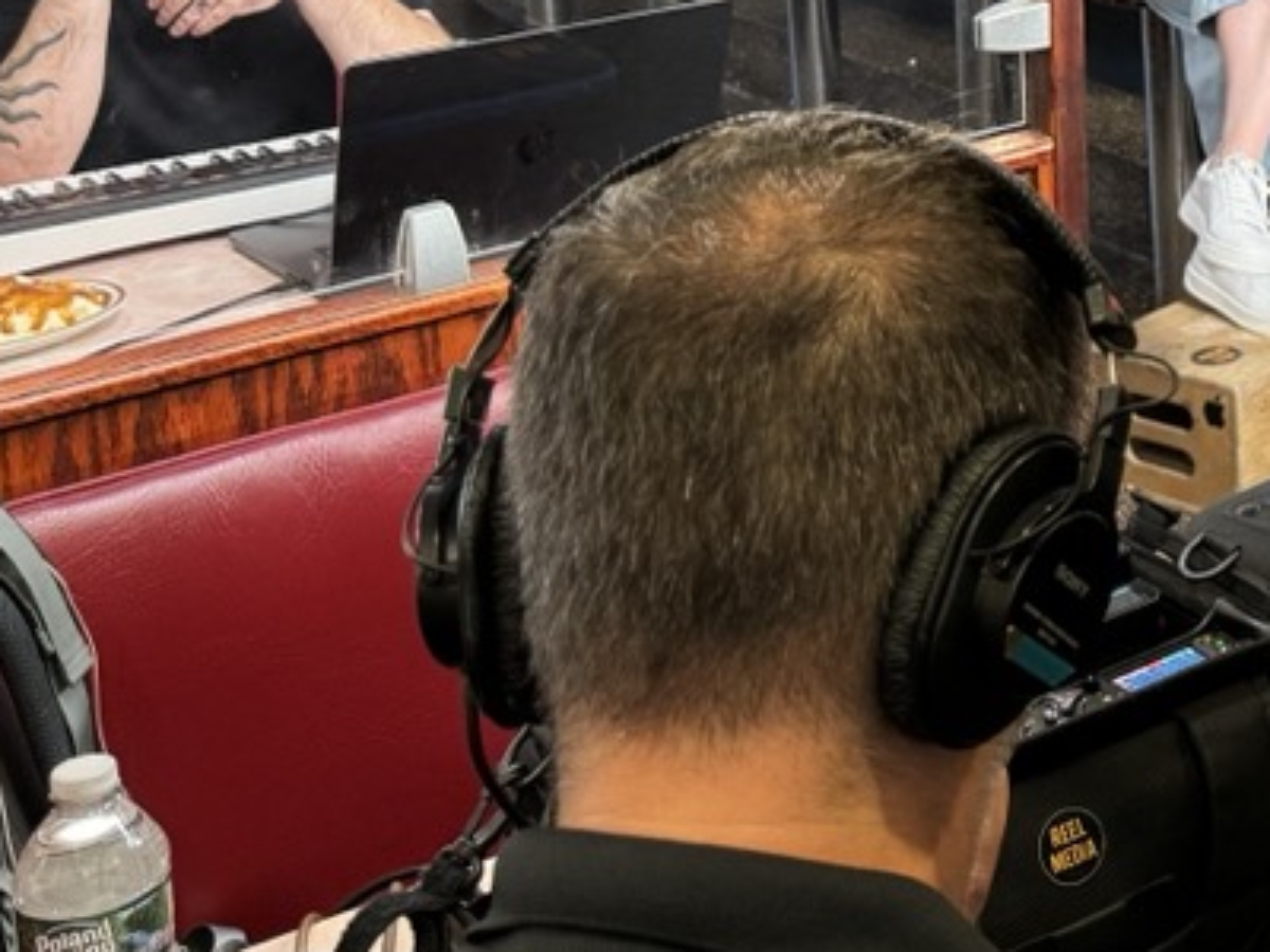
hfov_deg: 23.7
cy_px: -241
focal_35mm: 72
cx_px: 1676
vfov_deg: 19.1
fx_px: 2642
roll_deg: +0.2
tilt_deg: -9.9
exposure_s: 1/60
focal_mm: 6.76
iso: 200
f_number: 1.78
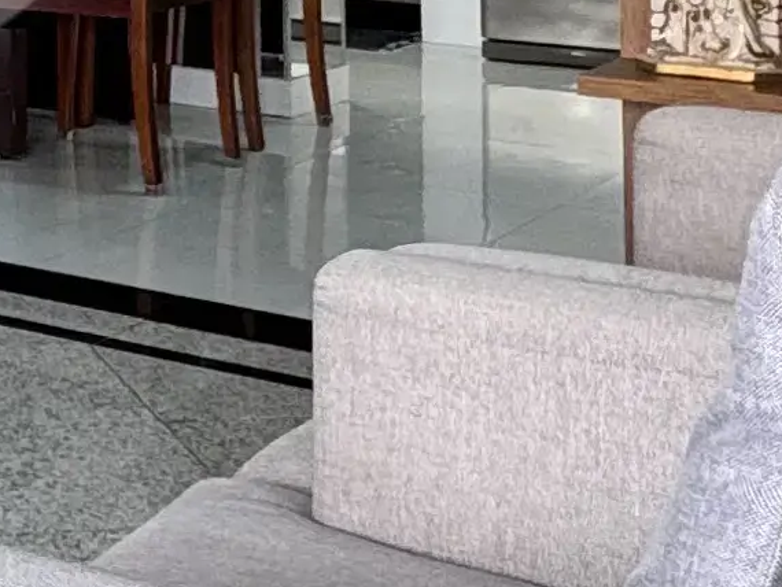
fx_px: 2237
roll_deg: +1.7
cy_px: -420
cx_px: -309
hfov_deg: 18.1
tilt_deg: +2.1
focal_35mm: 99
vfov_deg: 13.6
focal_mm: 2.22
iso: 125
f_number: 2.2
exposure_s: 1/120
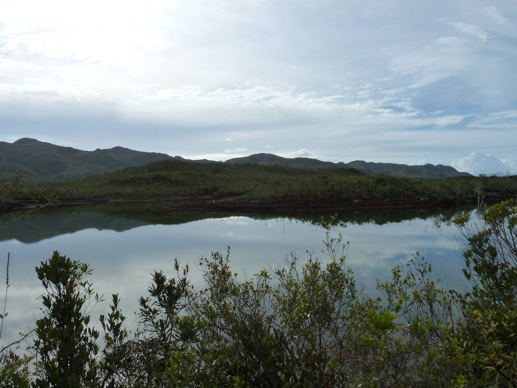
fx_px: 373
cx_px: 258
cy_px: 194
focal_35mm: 25
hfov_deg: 69.4
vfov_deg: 54.9
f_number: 5.6
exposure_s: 1/640
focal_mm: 4.1
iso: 125
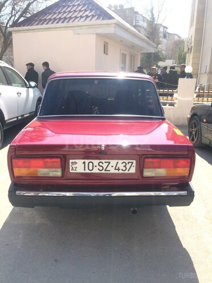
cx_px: 106
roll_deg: -0.8
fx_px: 237
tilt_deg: -15.1
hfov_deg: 48.2
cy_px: 142
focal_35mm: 29
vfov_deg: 61.7
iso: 32
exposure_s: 1/672
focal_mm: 4.15
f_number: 2.2
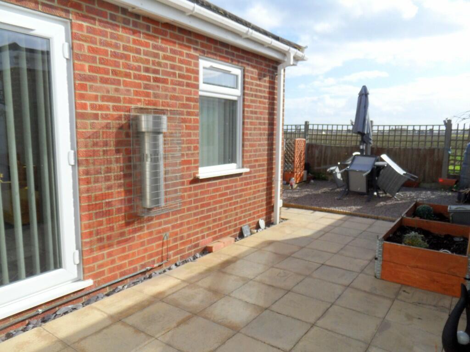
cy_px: 176
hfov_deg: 71.6
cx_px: 235
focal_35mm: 24
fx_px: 326
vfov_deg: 56.8
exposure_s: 1/1000
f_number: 3.2
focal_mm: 3.9
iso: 80
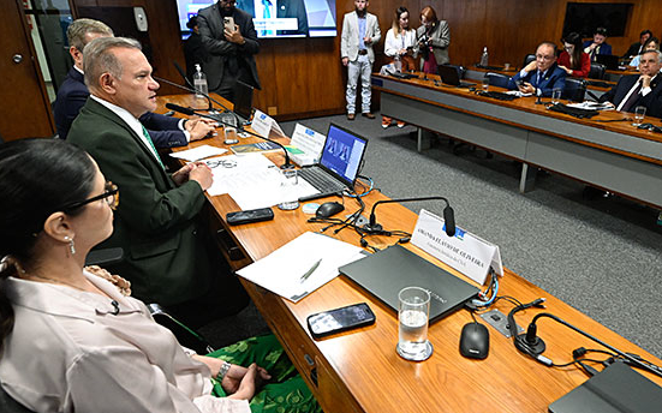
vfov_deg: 46.0
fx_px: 487
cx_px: 388
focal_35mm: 27
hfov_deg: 67.9
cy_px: 216
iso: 4000
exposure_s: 1/200
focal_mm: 17
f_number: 4
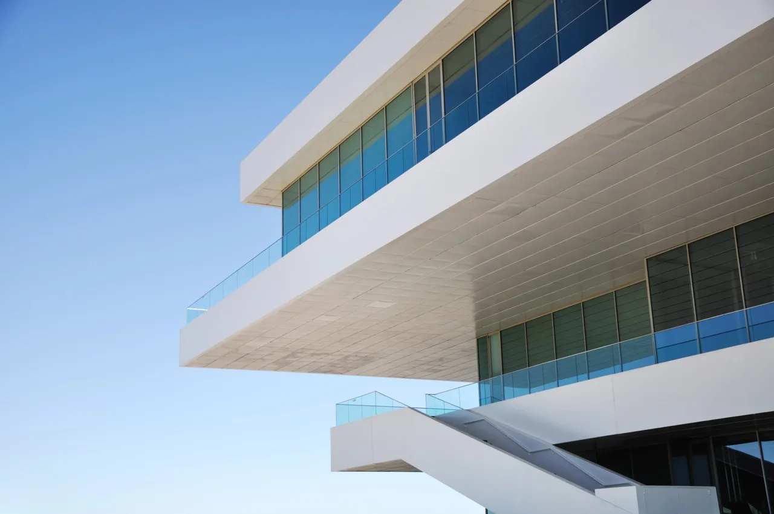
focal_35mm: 48
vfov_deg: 28.0
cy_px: 257
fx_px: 1031
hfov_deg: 41.2
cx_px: 387
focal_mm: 32
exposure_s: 1/500
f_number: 4.2
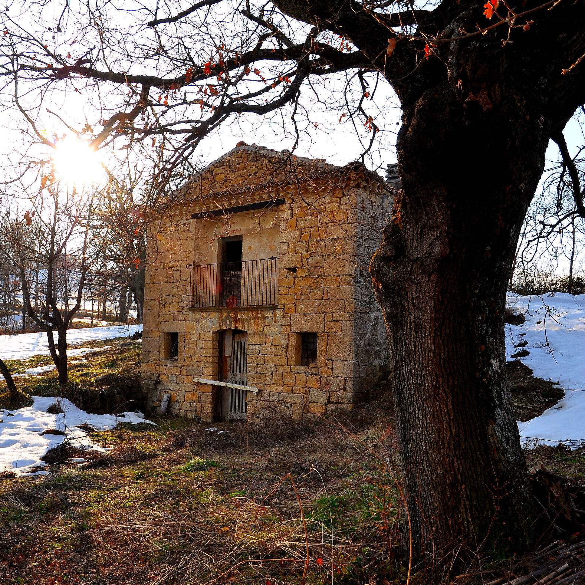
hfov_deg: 52.5
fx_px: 593
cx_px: 294
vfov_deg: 52.3
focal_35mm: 31
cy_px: 342
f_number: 7.1
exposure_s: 1/160
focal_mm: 16
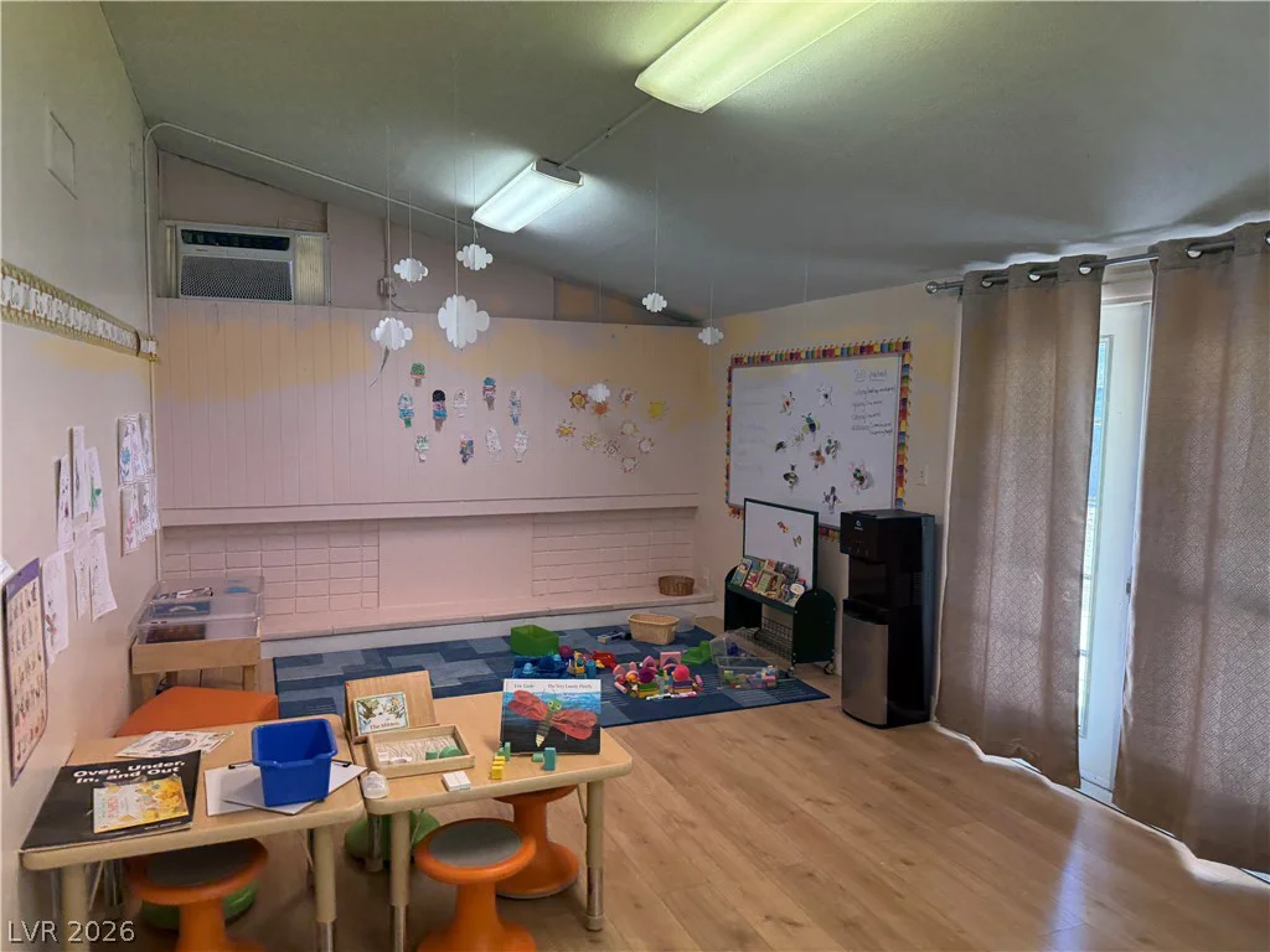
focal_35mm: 24
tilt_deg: -6.9
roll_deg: +0.1
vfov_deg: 56.8
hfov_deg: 71.6
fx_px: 881
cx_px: 635
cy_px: 476
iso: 200
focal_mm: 6.76
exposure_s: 1/131
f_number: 1.78
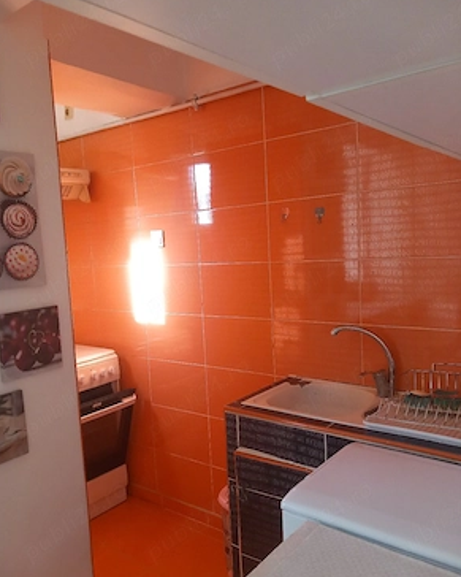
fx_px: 495
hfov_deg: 50.0
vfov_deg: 60.5
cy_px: 293
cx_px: 230
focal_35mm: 29
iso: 100
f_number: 1.8
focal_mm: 4
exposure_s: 1/50.3
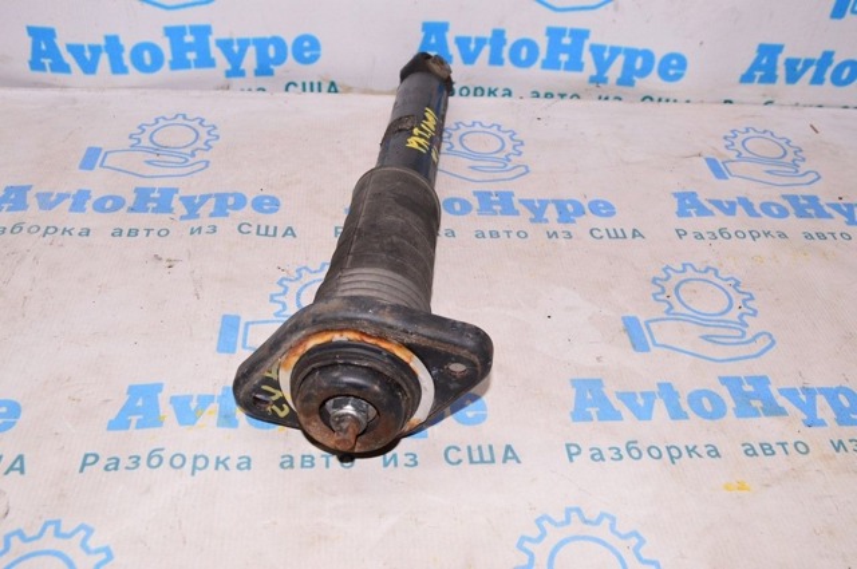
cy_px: 284
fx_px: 820
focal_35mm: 34
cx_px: 428
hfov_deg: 55.2
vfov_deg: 38.3
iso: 1600
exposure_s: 1/200
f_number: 8
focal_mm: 23
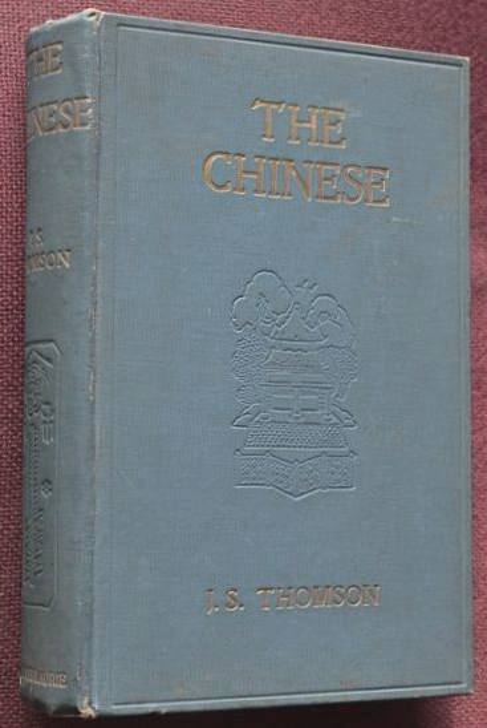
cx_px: 244
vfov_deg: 39.5
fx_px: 1011
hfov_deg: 27.1
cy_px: 364
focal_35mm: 50
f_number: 6.7
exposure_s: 1/90
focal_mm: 50
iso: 500
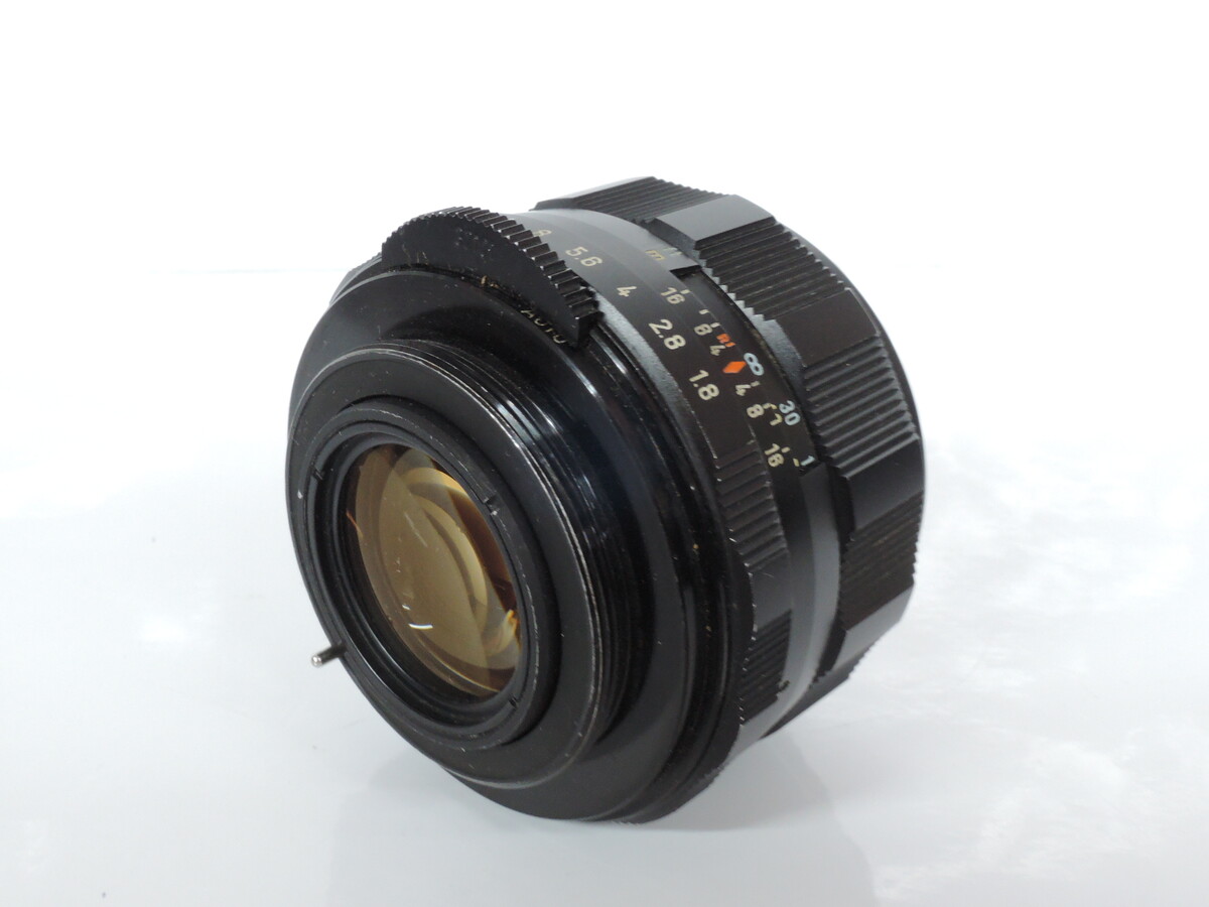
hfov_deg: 42.1
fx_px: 1572
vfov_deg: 32.2
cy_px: 454
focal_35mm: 45
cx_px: 604
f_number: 7.3
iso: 800
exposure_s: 1/13
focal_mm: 9.6
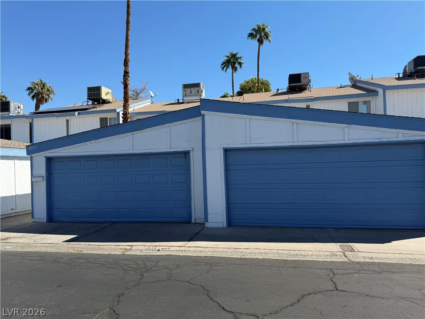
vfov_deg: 56.8
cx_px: 212
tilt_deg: +1.6
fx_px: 295
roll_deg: +0.8
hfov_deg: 71.6
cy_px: 160
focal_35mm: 24
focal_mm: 6.76
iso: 80
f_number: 1.78
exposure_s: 1/3759
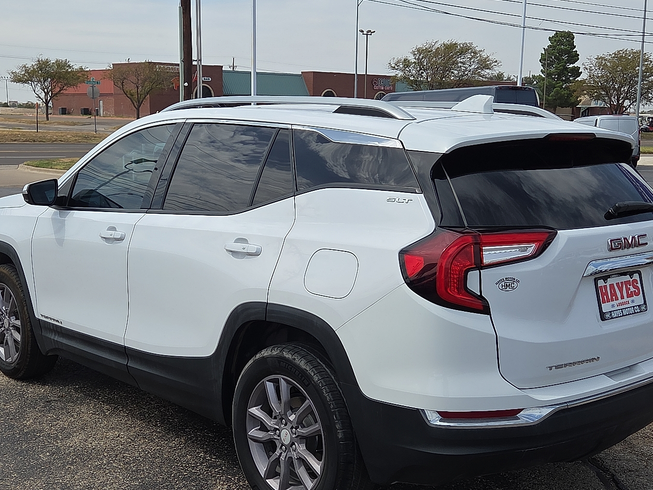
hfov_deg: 40.4
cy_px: 289
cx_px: 336
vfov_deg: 30.8
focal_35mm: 47
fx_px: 887
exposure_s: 1/10000
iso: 76
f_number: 1.8
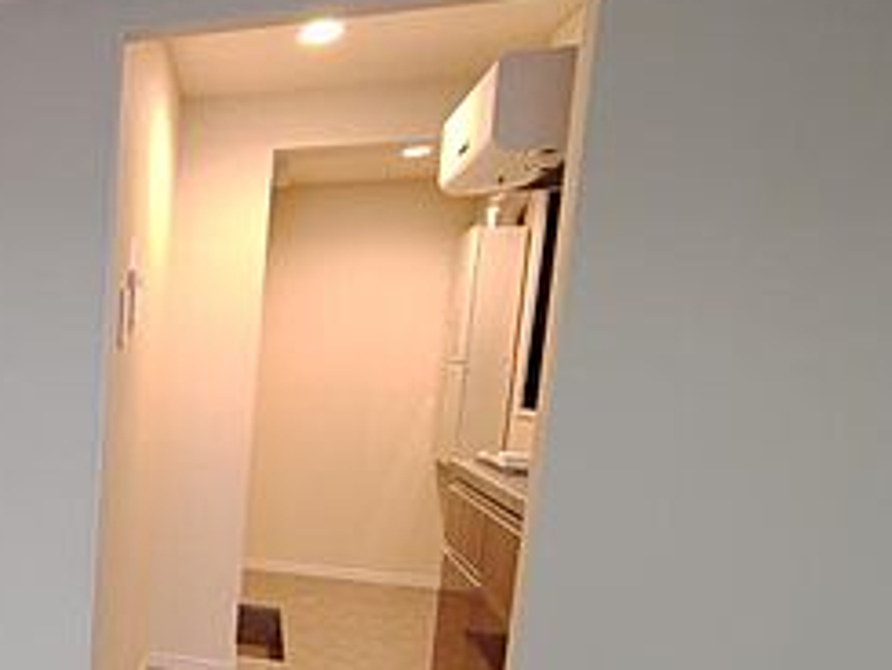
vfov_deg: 41.1
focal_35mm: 34
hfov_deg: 40.5
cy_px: 470
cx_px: -142
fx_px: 877
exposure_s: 1/50
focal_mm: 2.16
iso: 411
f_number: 2.2
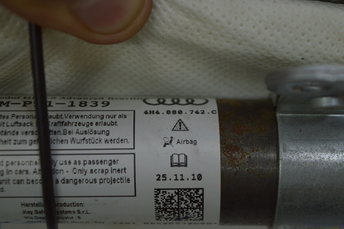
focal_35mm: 82
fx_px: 788
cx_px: 172
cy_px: 114
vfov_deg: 16.5
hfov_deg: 24.6
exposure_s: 1/100
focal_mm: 55
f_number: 5.6
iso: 400
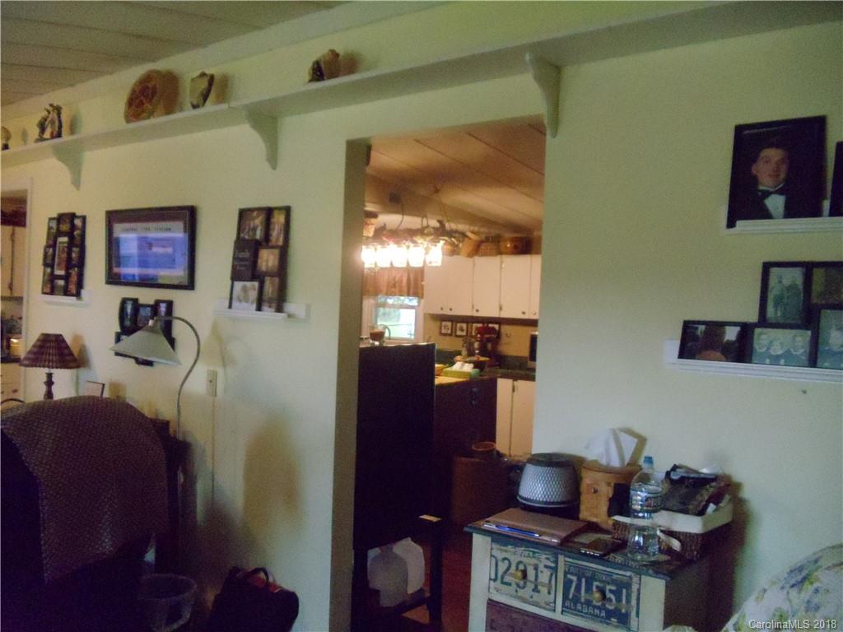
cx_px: 422
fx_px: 1072
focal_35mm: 44
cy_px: 316
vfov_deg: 32.9
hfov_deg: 42.9
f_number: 3.5
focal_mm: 6
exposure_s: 1/160
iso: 1600
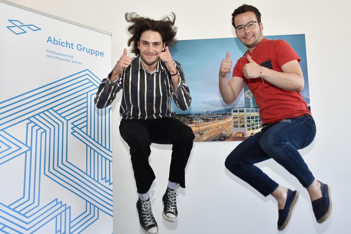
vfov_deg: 36.8
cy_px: 117
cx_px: 176
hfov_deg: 53.1
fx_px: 351
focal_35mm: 36
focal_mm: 24
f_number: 4.5
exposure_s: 1/250
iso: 800
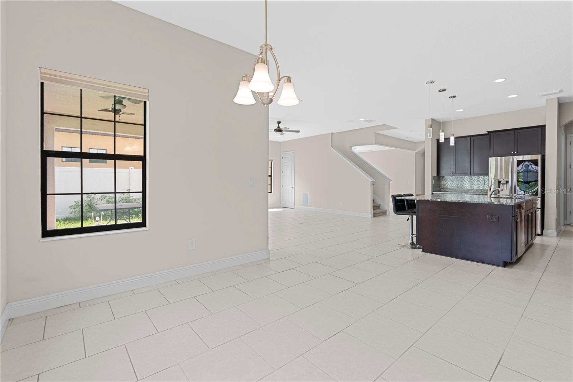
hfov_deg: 96.7
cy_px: 191
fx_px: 255
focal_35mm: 16
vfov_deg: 73.7
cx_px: 286
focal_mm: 16
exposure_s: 1/3
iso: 200
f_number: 8
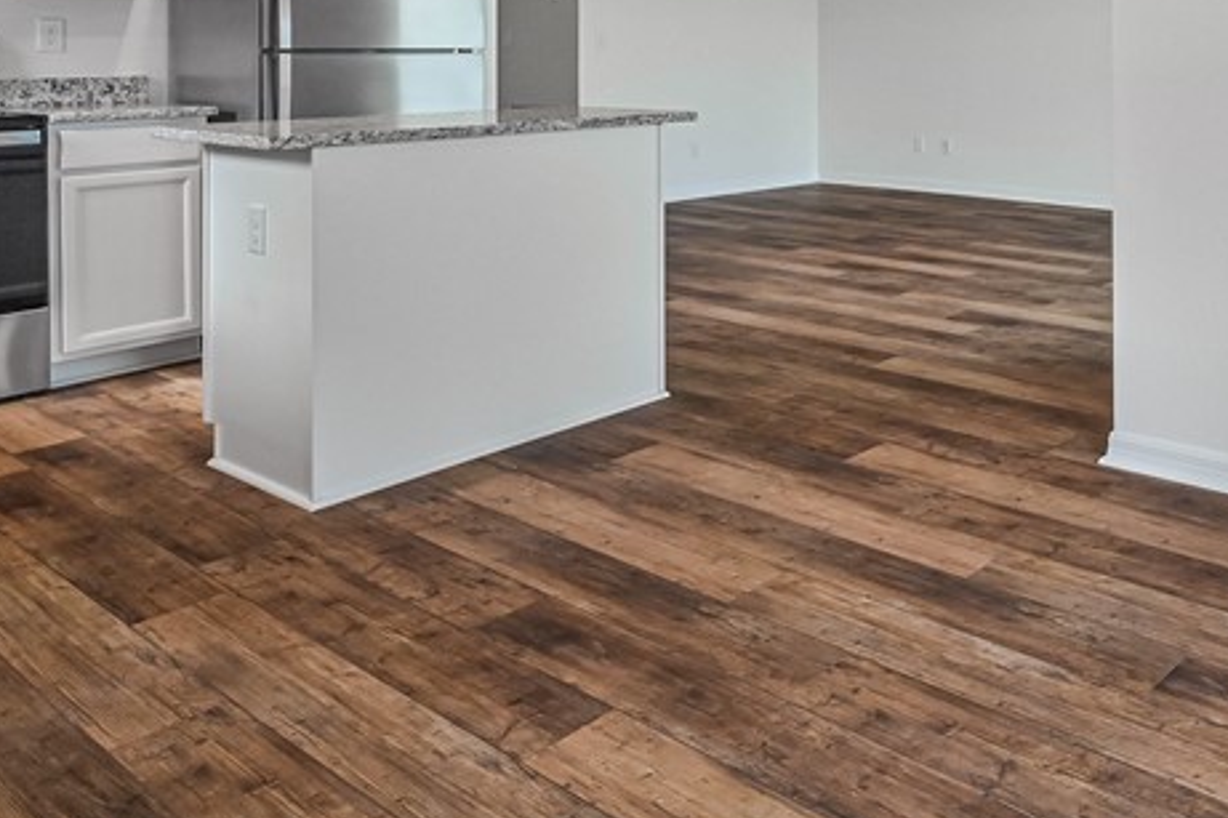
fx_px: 1125
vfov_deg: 37.2
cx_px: 1006
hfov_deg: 53.0
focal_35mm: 33
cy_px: 71
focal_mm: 14
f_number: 6.3
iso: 800
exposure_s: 1/125
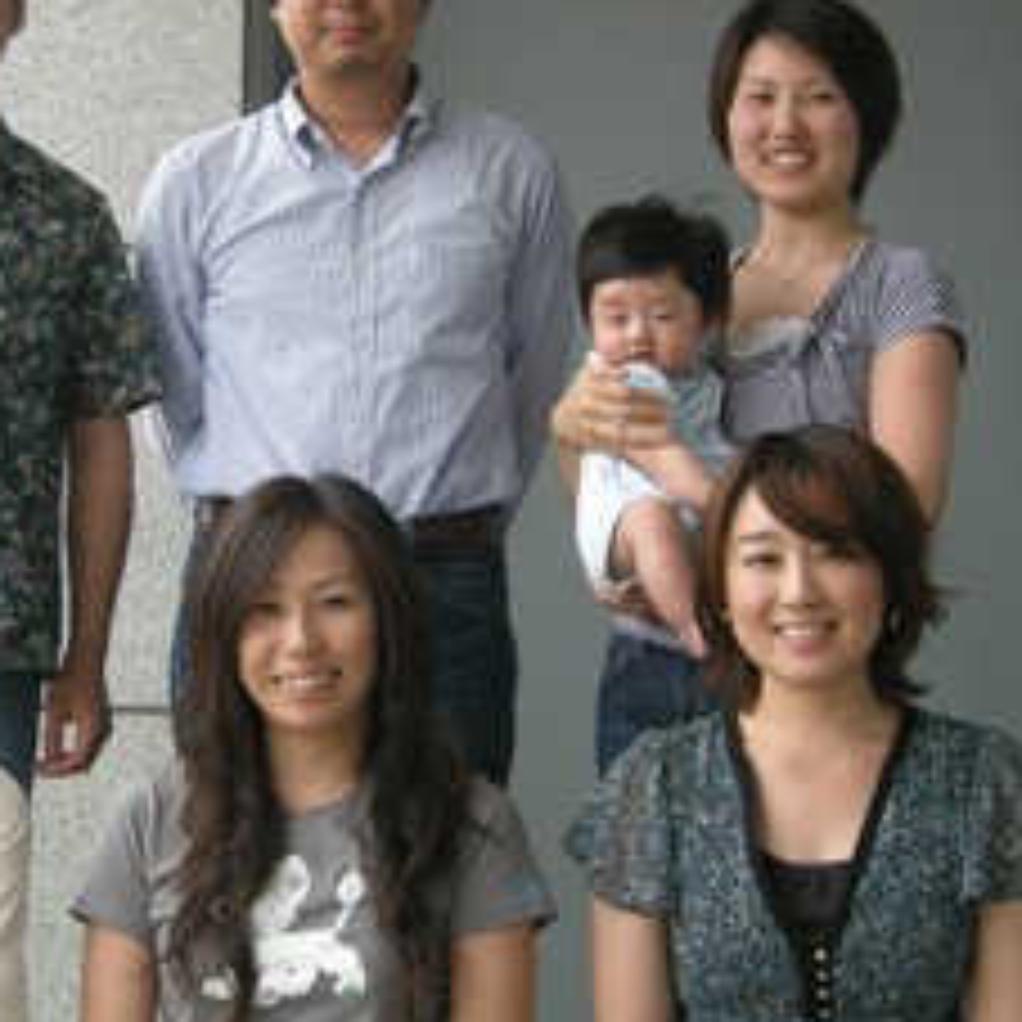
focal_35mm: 96
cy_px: 482
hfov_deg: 18.1
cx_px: 371
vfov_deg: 18.1
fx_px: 3207
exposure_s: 1/95.3
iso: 64
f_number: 3.9
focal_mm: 12.9
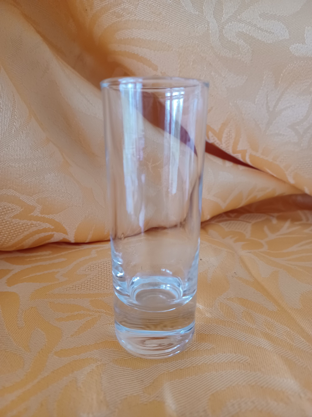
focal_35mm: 25
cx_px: 156
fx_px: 300
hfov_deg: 54.9
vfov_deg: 69.4
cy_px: 208
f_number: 1.8
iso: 640
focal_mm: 4.6
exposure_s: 1/25
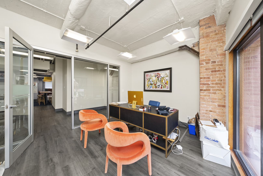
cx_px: 132
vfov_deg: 90.1
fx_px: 88
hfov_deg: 112.6
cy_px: 88
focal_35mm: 12
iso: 640
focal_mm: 12
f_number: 8
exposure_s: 1/8
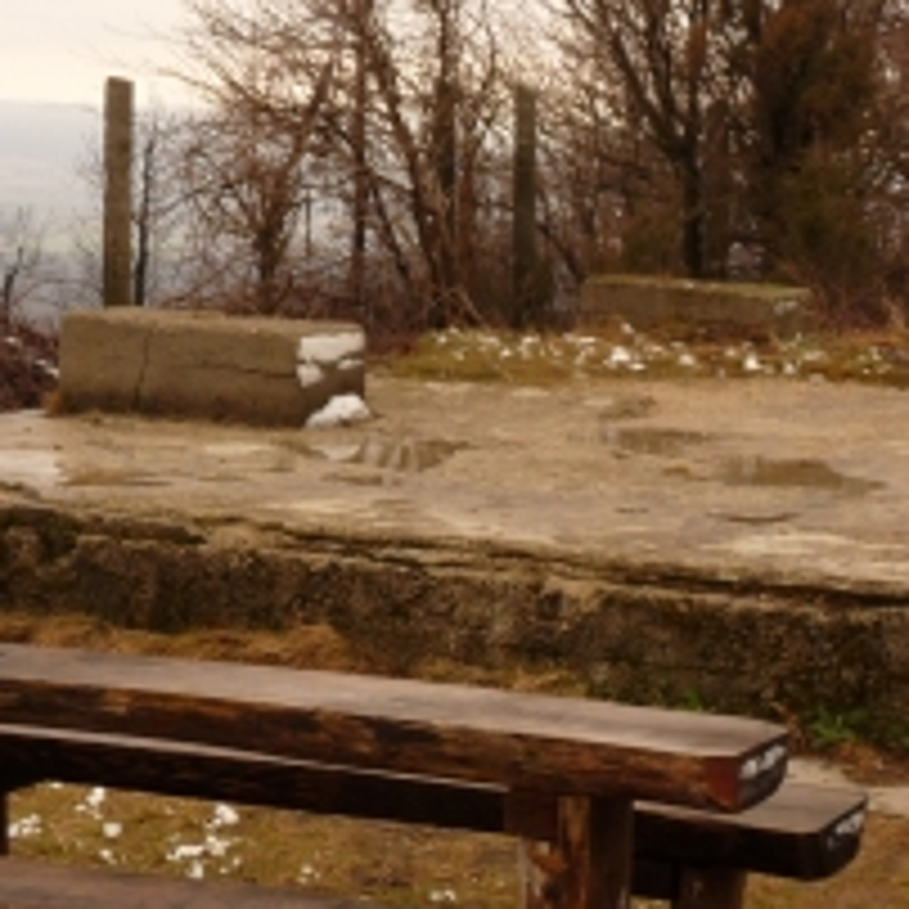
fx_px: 2822
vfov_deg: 18.3
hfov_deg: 18.3
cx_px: 562
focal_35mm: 95
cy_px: 392
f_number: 3.2
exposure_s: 1/100
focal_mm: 6
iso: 100
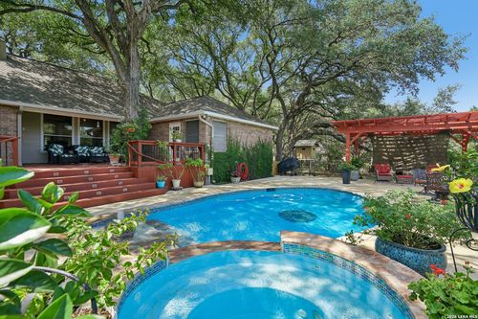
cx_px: 239
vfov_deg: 73.7
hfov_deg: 96.8
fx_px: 212
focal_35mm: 16
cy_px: 160
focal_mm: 16
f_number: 8
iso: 200
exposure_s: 1/125
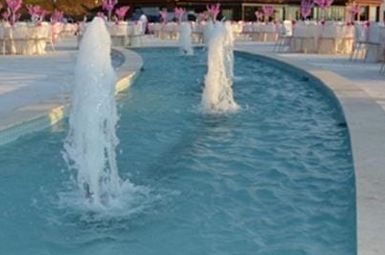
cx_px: 183
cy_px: 115
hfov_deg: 36.9
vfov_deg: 24.9
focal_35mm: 54
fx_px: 576
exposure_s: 1/250
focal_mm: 18
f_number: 13
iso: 500
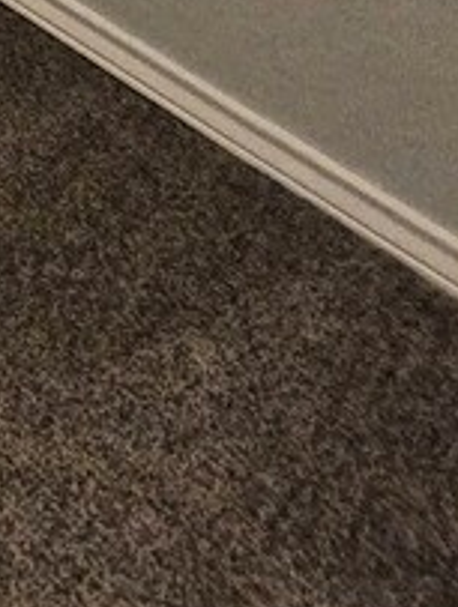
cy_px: -915
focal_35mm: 69
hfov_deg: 14.5
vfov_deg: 14.4
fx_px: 1213
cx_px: -626
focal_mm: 2.2
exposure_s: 1/60
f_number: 2.2
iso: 640
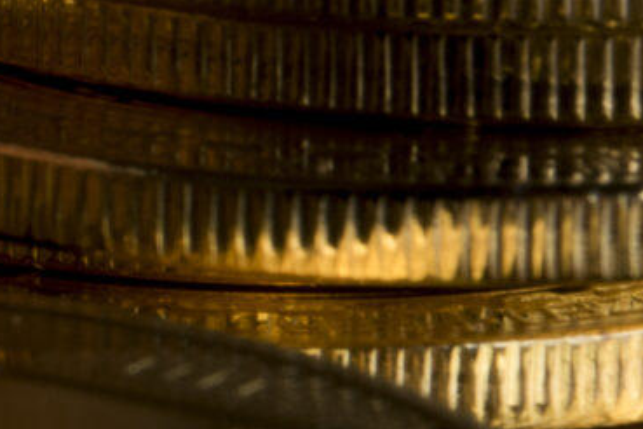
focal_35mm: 416
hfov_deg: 4.8
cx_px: -1140
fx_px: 7430
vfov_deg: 3.3
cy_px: -186
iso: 100
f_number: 22
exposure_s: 1/200
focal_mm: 60
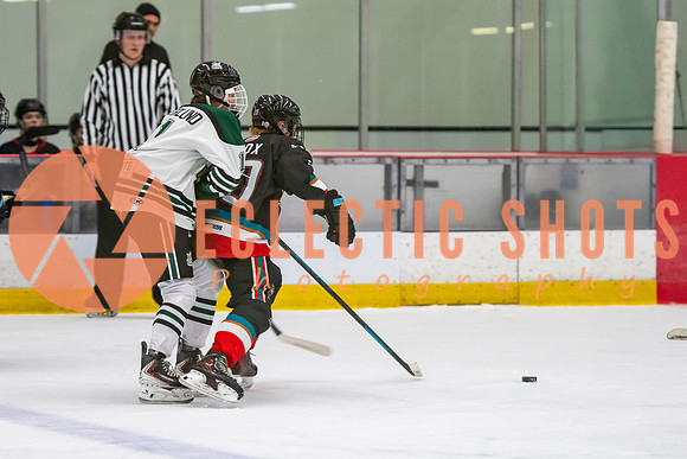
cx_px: 305
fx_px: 4305
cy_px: 243
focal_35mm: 226
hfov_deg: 9.1
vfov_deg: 6.1
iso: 2000
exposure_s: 1/640
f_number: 3.2
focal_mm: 130
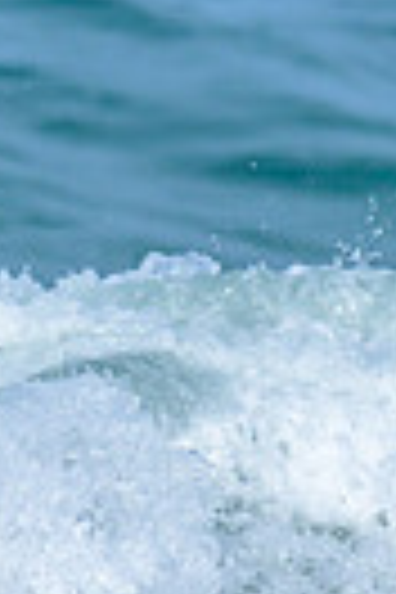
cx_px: -340
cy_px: 120
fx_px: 79491
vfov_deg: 0.4
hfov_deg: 0.3
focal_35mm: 4818
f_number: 6.3
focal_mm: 800
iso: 220
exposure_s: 1/2000
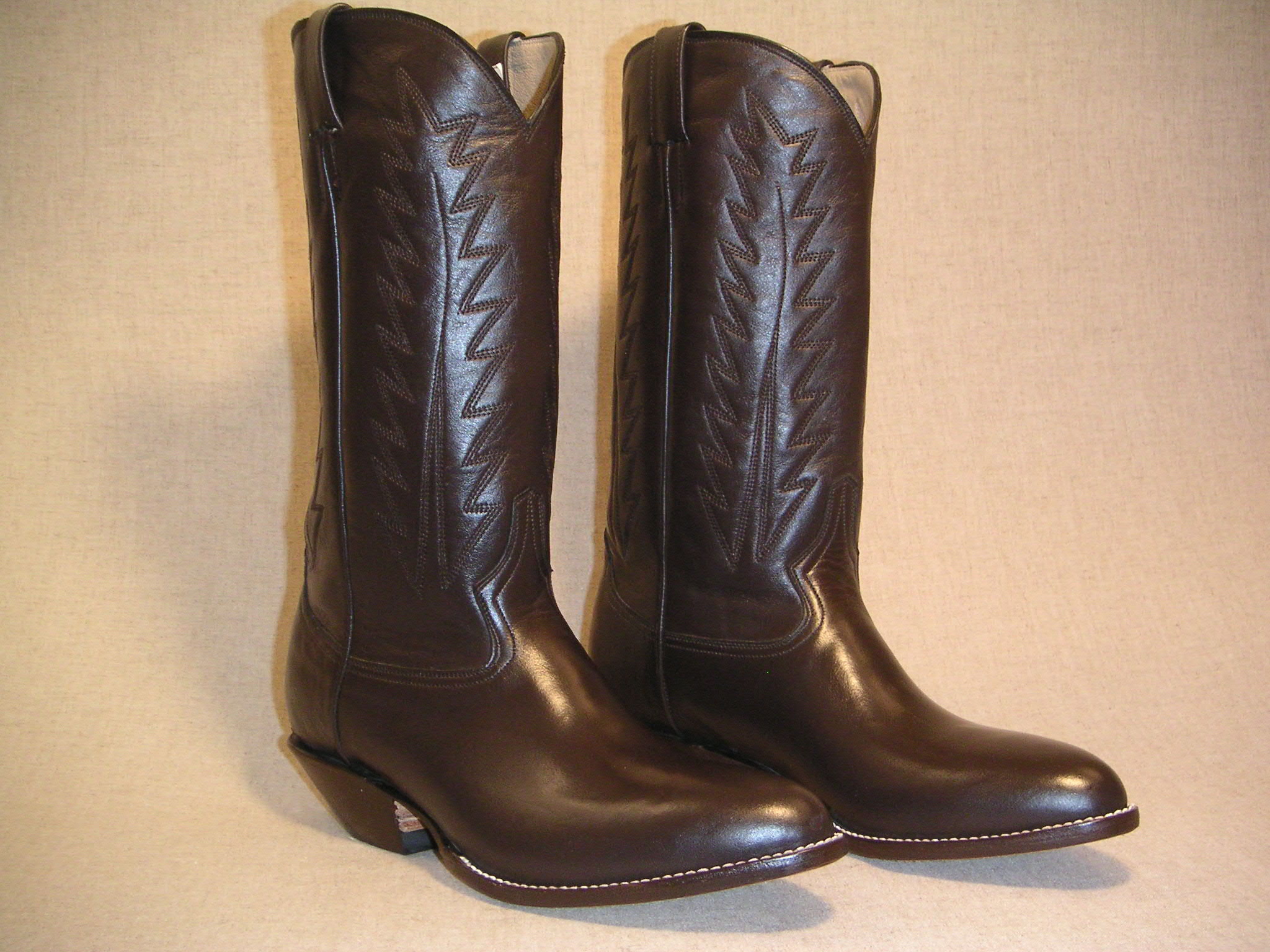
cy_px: 476
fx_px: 1578
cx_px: 635
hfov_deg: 43.9
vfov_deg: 33.6
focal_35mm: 43
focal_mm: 6.7
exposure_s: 1/45
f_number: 2.9
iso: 160
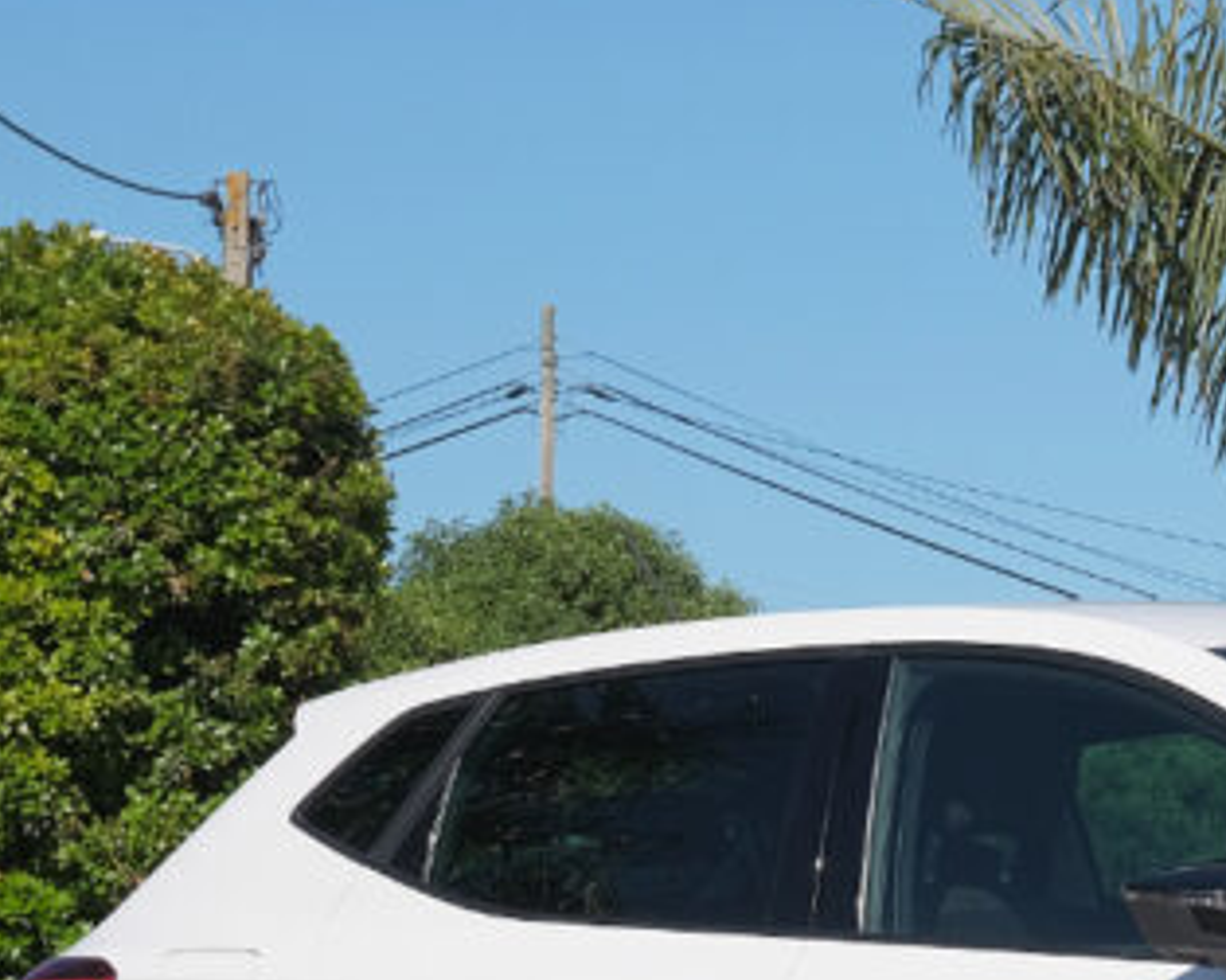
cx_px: 1402
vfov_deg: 8.2
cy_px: 1185
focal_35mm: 187
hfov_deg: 10.2
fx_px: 6783
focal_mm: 40.8
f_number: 9
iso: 160
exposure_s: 1/500
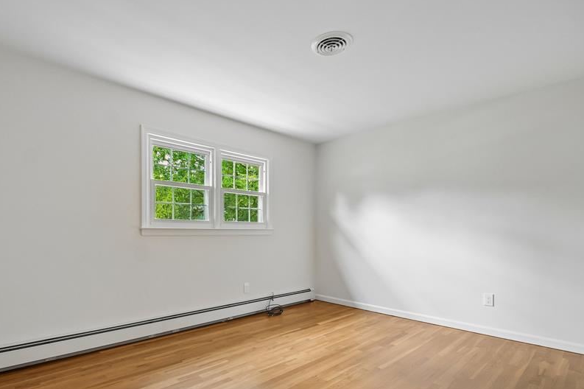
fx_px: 503
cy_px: 231
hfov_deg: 60.1
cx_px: 256
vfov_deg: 42.1
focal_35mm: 31
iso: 2500
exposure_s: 1/50
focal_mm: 24
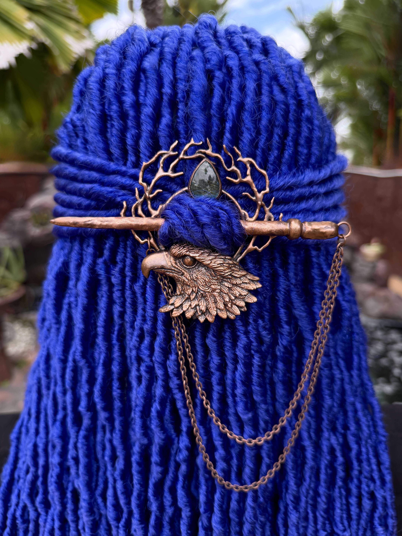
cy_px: 268
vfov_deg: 71.6
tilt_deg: -15.1
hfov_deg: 56.8
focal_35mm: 24
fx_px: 372
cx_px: 201
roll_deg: +0.0
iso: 100
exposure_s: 1/1250
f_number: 1.78
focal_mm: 6.76
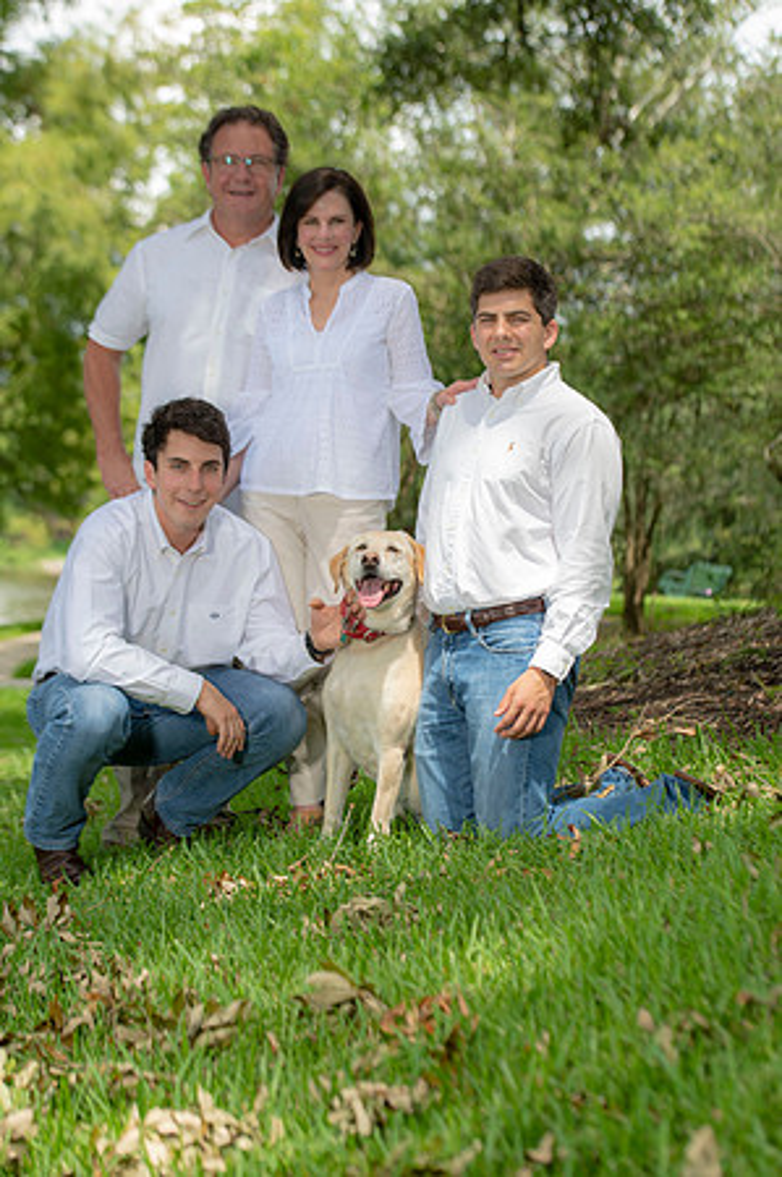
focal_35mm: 85
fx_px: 2776
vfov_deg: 23.9
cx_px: 391
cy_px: 588
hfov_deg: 16.0
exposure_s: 1/200
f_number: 4.5
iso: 100
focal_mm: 85
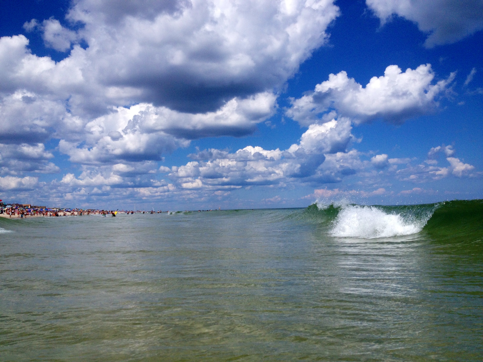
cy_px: 181
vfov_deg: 40.7
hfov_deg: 52.6
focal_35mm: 35
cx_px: 242
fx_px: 488
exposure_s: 1/4255
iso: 50
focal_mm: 4.28
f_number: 2.4
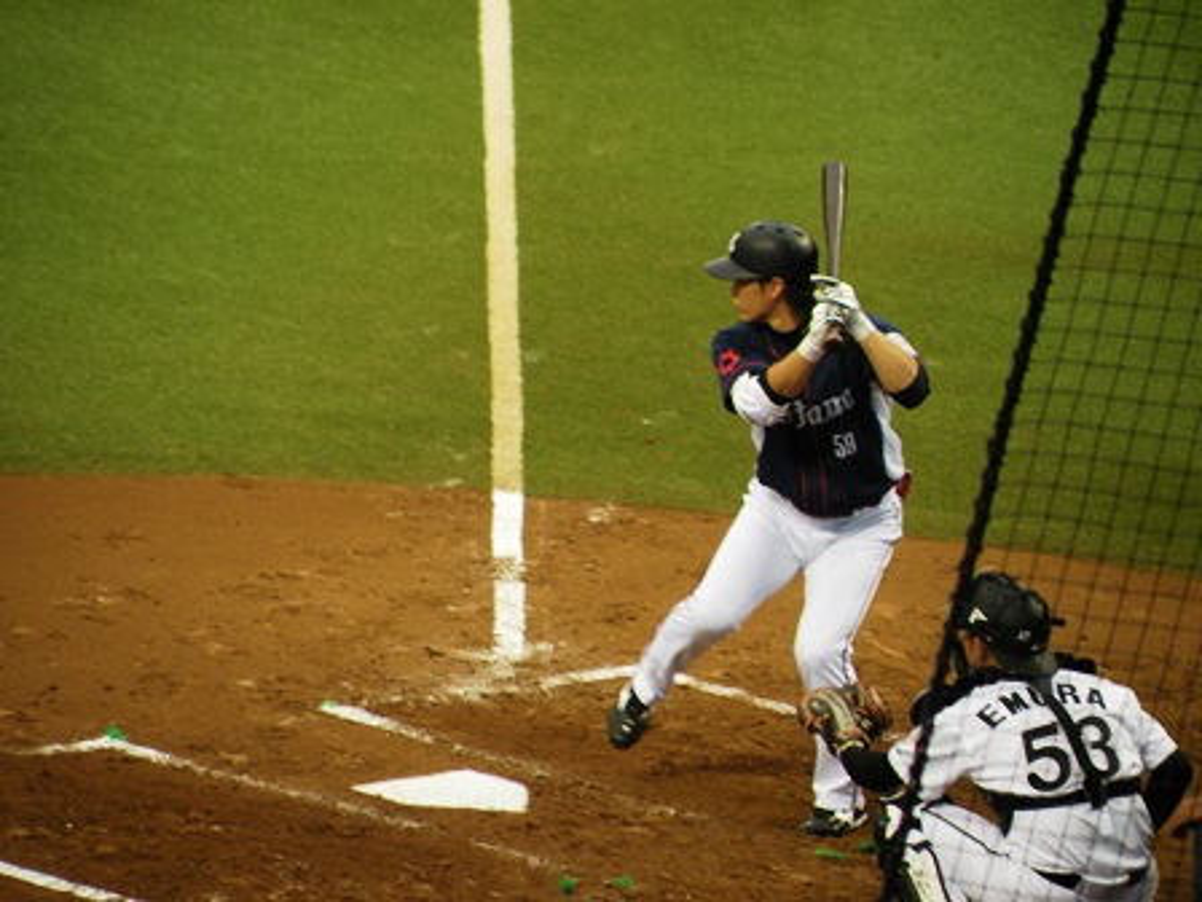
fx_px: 16876
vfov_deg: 3.1
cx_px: 601
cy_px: 451
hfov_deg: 4.1
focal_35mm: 486
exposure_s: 1/60
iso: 101
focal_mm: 84.2
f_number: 4.5
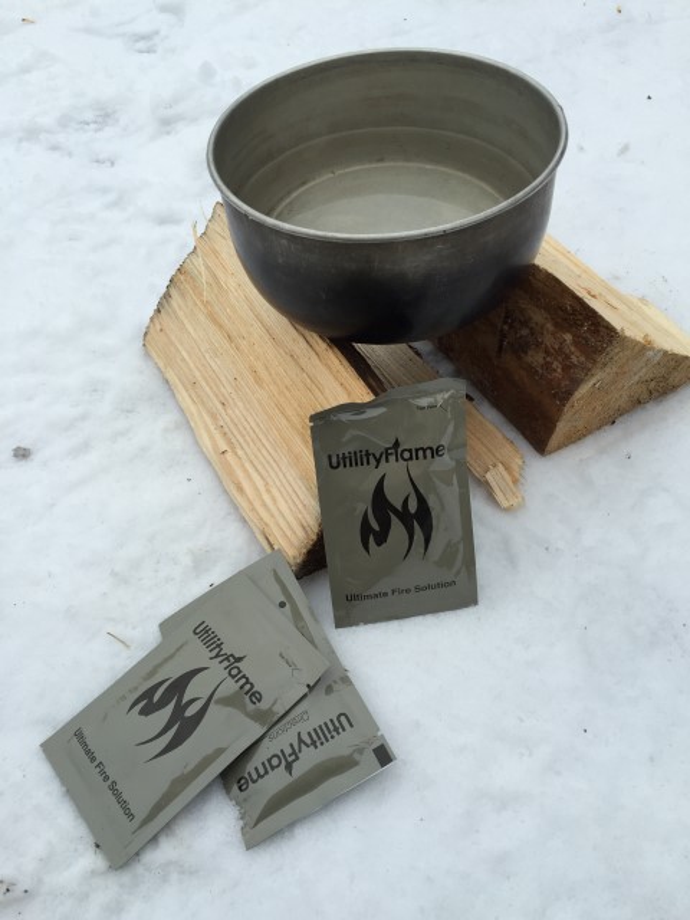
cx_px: 345
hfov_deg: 48.2
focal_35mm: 29
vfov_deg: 61.7
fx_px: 771
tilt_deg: -51.0
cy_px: 460
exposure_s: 1/321
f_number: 2.2
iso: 32
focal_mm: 4.15
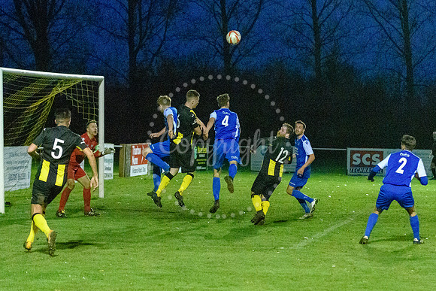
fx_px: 1841
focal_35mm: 152
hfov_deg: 13.5
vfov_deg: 9.0
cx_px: 225
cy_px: 141
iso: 51200
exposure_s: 1/1500
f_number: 3.3
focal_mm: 82
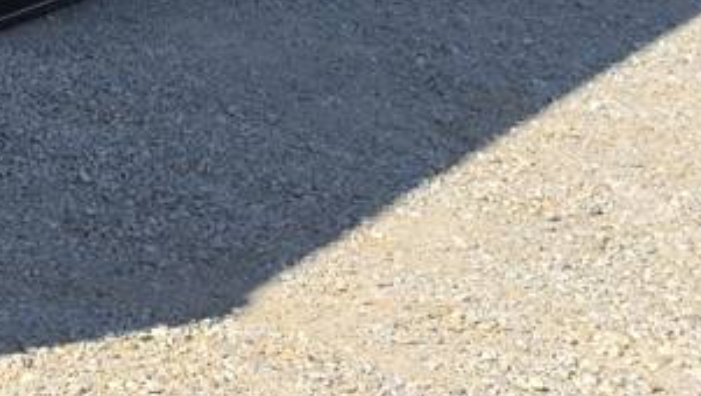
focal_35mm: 133
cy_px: -615
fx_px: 2475
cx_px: -985
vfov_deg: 8.3
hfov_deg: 12.6
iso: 64
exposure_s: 1/5775
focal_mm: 6.5
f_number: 1.4
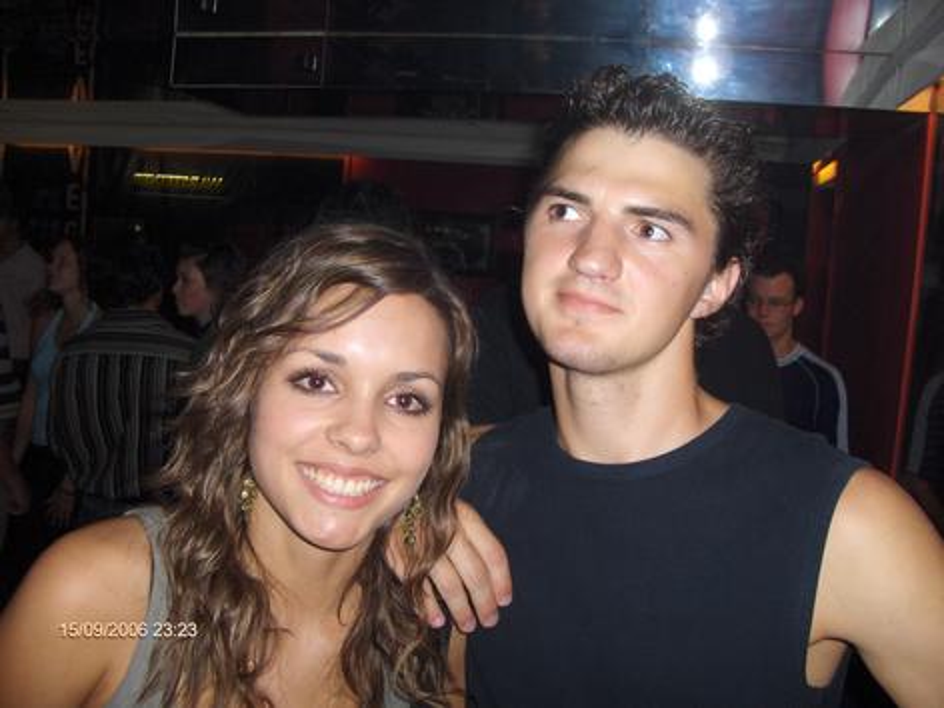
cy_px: 354
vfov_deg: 40.7
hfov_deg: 52.6
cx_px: 472
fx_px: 954
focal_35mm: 35
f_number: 2.6
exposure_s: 1/60
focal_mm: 5.8
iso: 100
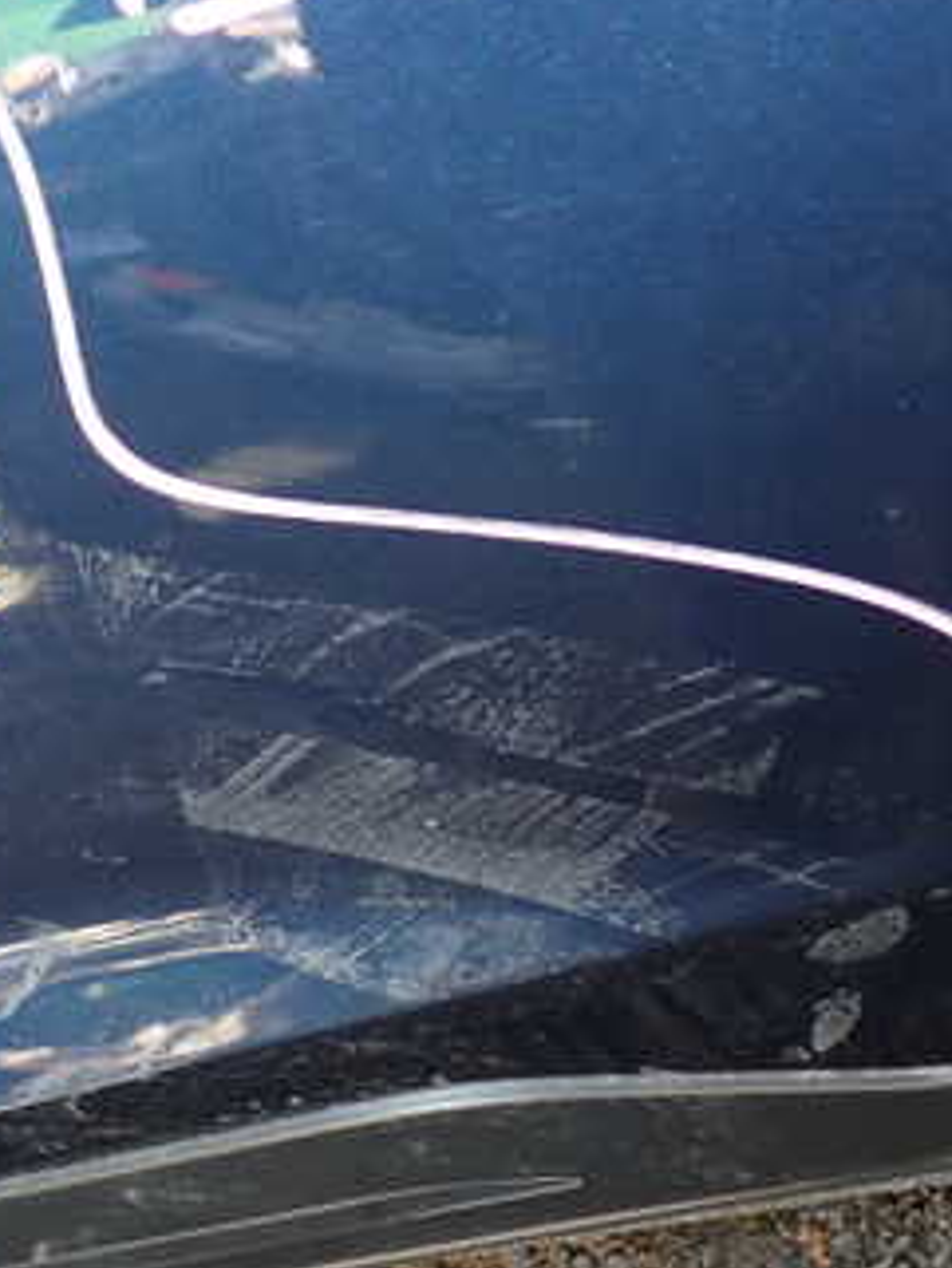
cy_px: 577
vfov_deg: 34.3
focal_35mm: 56
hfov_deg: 24.5
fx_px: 2052
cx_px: -71
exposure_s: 1/60
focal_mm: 5.4
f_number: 2.3
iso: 125
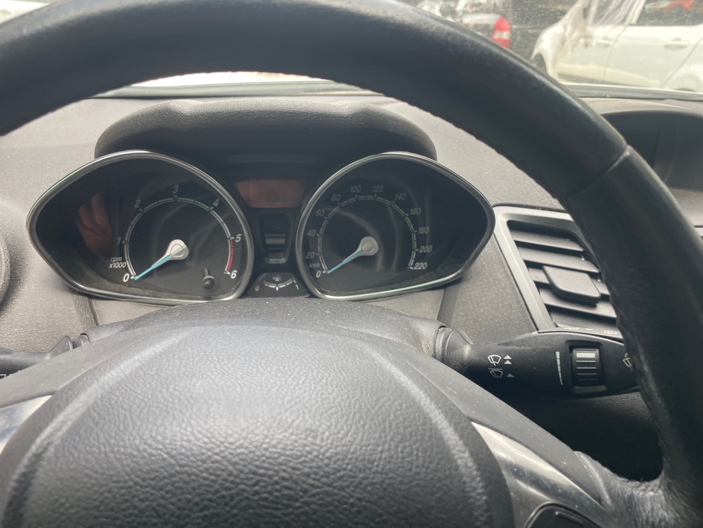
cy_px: 264
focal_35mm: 26
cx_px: 352
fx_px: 528
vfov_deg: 53.1
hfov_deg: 67.3
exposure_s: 1/121
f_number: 1.6
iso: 50
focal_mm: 4.2
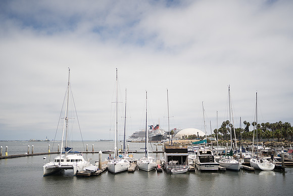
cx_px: 146
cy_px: 98
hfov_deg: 54.4
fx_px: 285
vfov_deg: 37.9
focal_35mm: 35
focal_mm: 35
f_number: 1.8
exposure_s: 1/5000
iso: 100
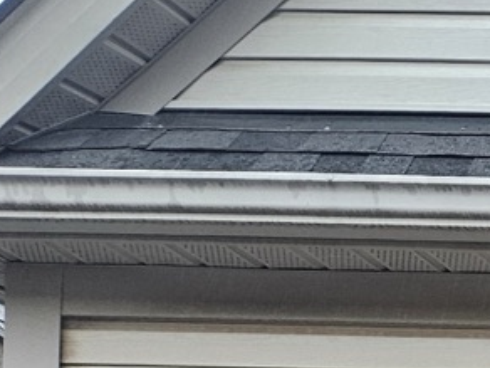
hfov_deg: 11.6
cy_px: 800
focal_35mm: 126
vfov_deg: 10.5
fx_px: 1784
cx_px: 1317
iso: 160
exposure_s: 1/120
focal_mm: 5.4
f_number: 1.8
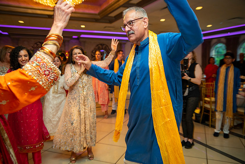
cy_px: 82
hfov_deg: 61.5
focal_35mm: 30
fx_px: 206
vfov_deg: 43.3
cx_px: 123
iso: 1000
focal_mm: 29
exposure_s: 1/100
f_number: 2.8
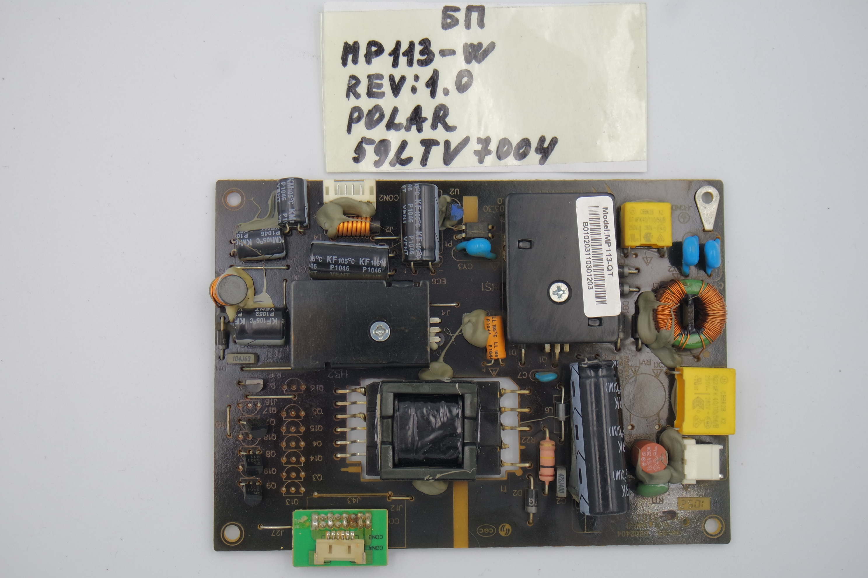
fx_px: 1085
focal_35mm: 45
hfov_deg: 43.6
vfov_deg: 29.9
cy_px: 289
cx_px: 434
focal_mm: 17
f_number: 4.5
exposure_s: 1/100
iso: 200
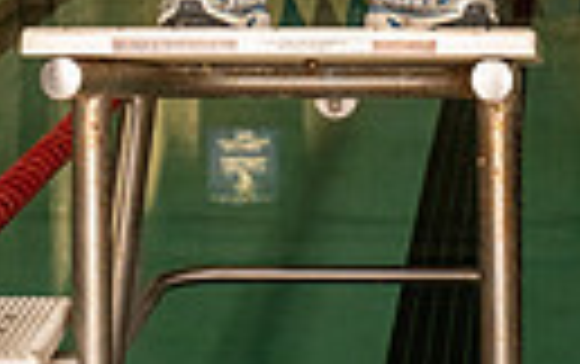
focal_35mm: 163
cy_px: -508
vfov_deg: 7.5
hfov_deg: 12.8
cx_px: 301
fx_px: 2580
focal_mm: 46
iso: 1000
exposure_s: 1/400
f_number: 6.3
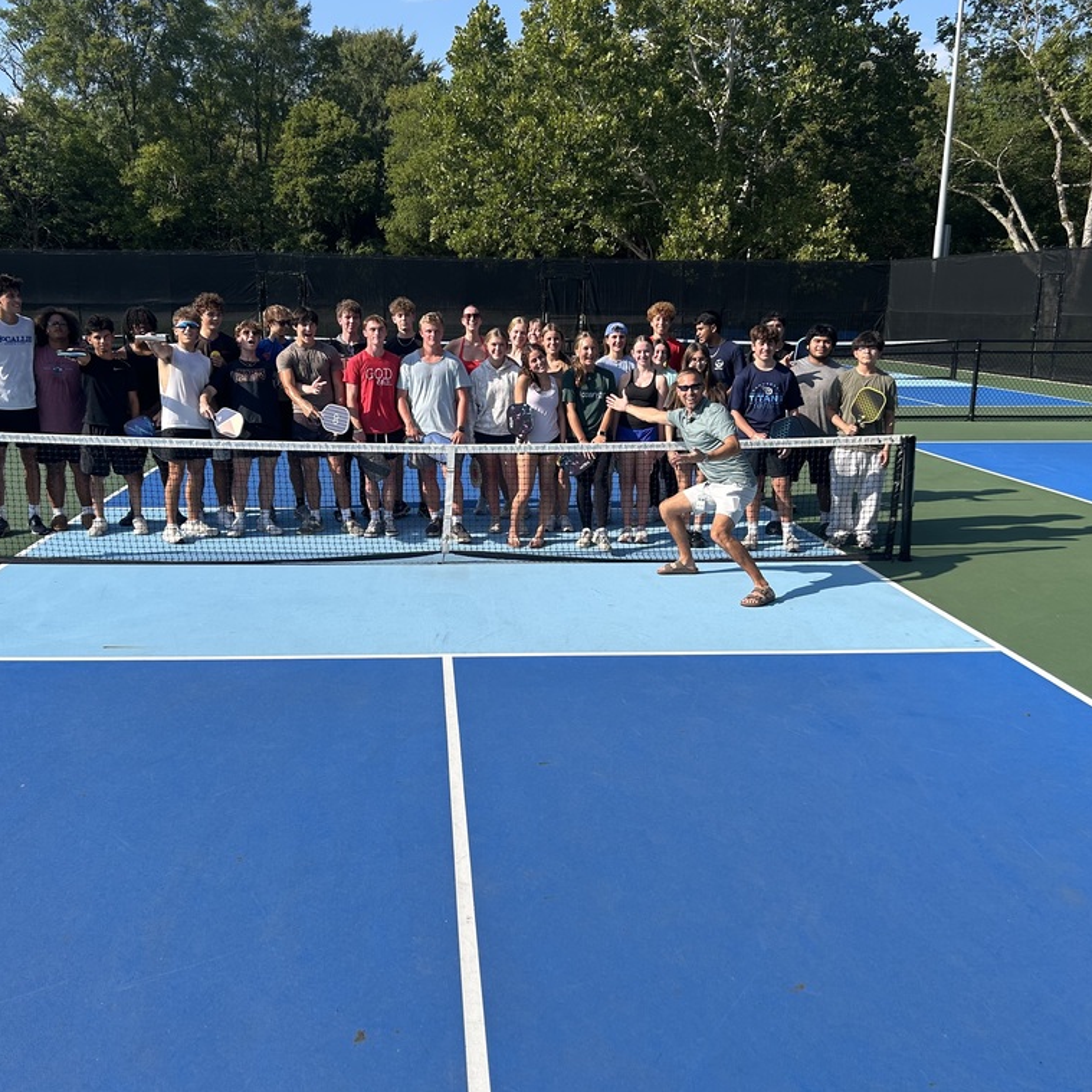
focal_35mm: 31
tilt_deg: -13.1
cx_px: 478
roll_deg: +0.9
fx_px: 1106
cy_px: 544
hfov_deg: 52.4
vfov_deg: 52.5
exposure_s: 1/2994
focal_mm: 5.7
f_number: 1.5
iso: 50
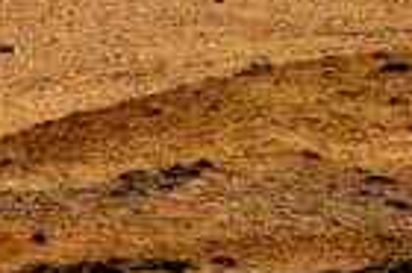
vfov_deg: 4.9
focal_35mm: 264
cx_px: -859
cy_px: -615
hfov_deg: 7.0
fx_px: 3018
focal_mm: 24
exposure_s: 1/500
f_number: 11
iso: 200
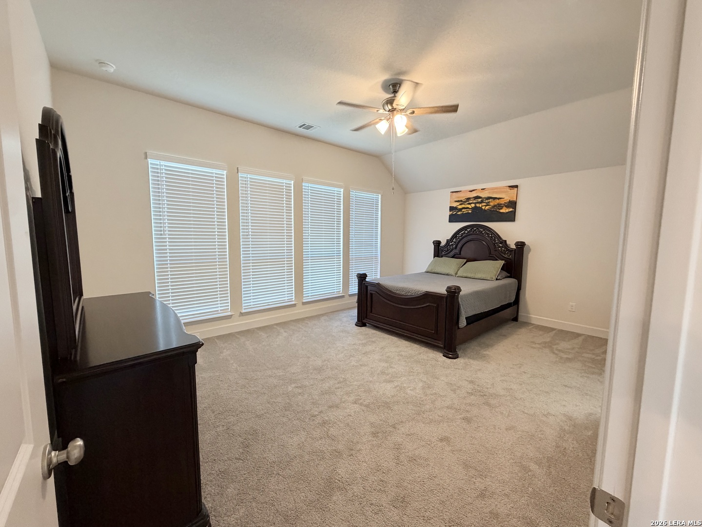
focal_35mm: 14
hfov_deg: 102.1
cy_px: 264
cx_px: 351
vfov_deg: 85.7
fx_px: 284
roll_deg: -0.3
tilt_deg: -5.2
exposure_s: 1/60
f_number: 2.2
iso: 320
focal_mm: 2.22
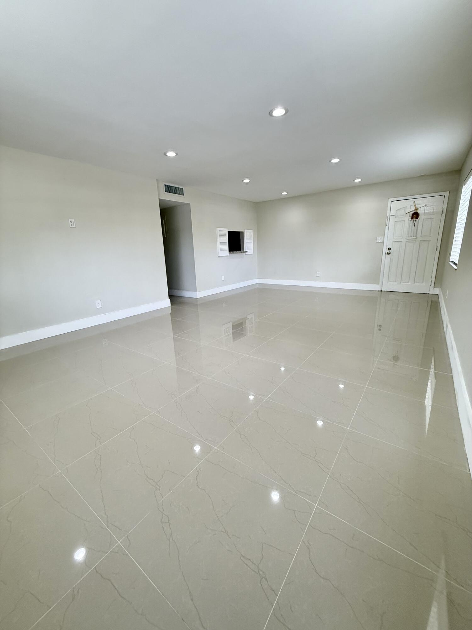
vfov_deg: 102.1
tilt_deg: -14.0
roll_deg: +2.6
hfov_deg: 85.7
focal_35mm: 14
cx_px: 236
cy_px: 315
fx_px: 255
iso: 200
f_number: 2.2
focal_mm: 2.22
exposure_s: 1/120
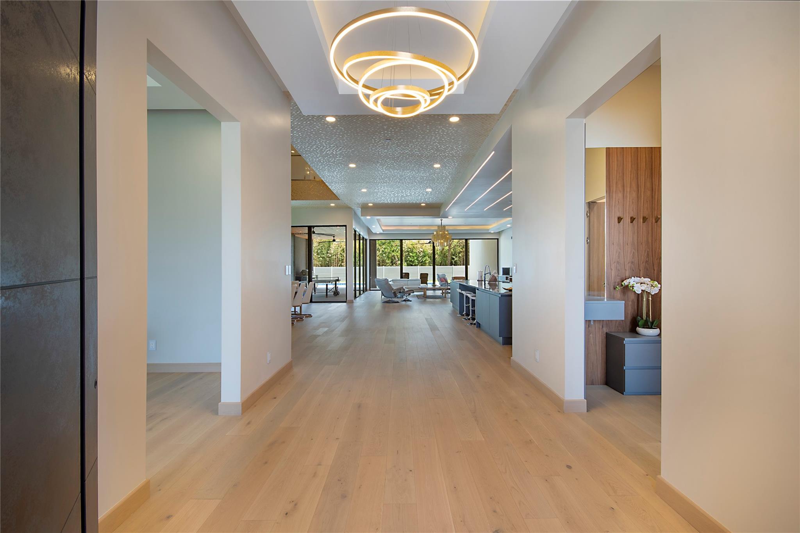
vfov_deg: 77.3
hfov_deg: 100.4
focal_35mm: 15
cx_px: 400
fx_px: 333
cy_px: 266
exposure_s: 1/60
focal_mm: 10
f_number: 8
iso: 100
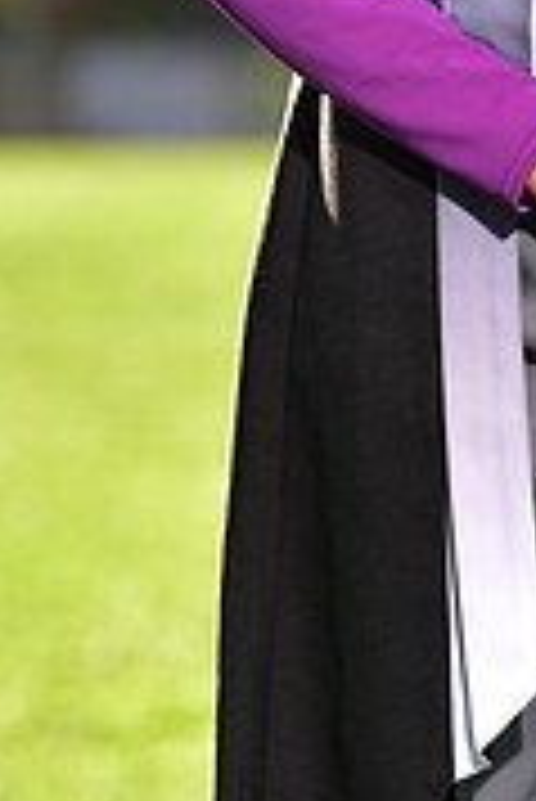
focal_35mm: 651
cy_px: -414
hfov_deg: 2.1
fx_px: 14510
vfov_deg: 3.2
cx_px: 579
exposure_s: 1/200
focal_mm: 200
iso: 80
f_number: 5
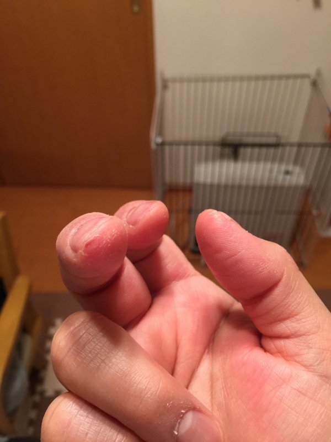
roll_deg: +1.9
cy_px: 221
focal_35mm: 29
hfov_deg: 48.2
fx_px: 370
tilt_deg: -43.5
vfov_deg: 61.7
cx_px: 166
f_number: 2.2
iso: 125
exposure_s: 1/17
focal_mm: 4.15
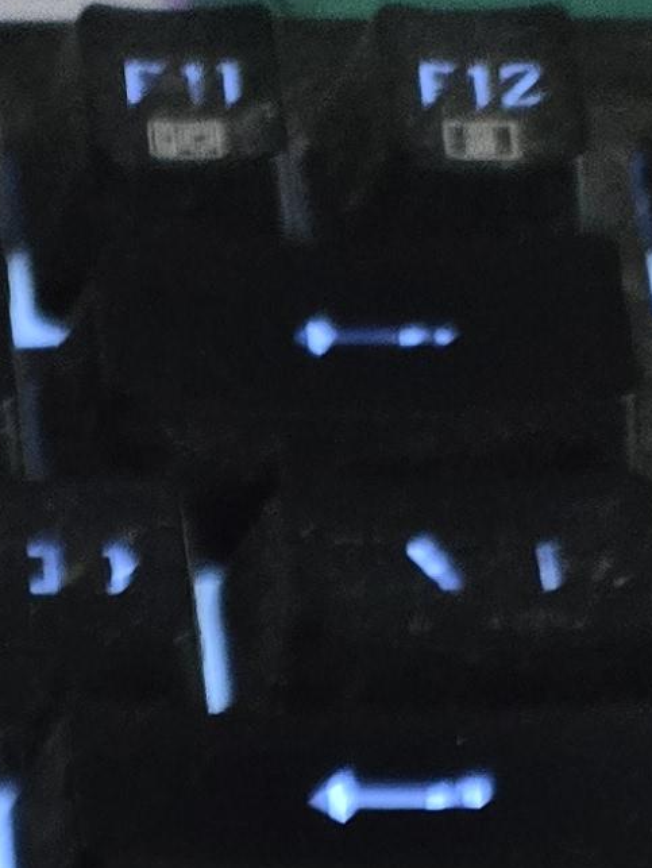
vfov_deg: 10.0
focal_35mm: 143
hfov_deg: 9.6
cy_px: 2657
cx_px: -675
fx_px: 3588
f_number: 1.8
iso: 800
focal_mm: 5.4
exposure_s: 1/120
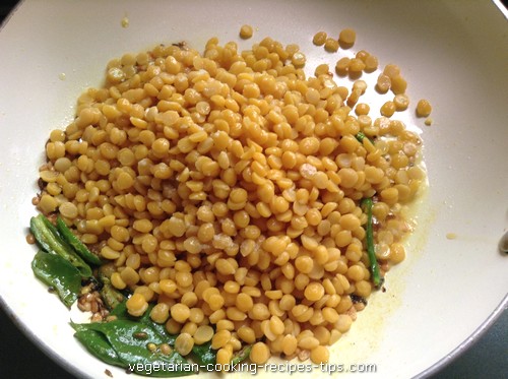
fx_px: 483
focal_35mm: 33
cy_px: 190
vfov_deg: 42.8
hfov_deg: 55.4
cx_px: 254
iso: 64
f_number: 2.4
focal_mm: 3.3
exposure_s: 1/24
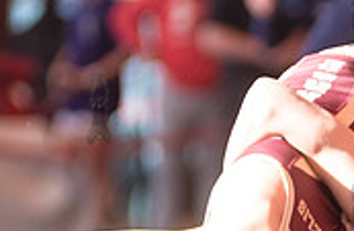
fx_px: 9899
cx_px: 496
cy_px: 207
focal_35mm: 1013
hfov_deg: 2.0
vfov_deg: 1.3
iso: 400
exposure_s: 1/400
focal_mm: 200
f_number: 3.5
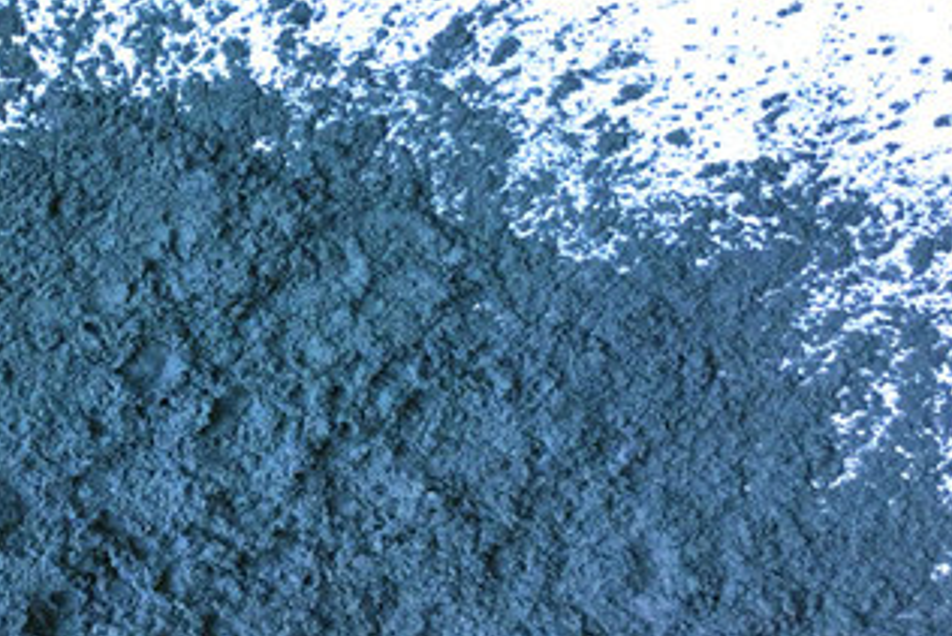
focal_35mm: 83
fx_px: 2196
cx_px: 130
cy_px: 184
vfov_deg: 16.4
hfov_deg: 23.9
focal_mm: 3.3
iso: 32
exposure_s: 1/100
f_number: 2.4
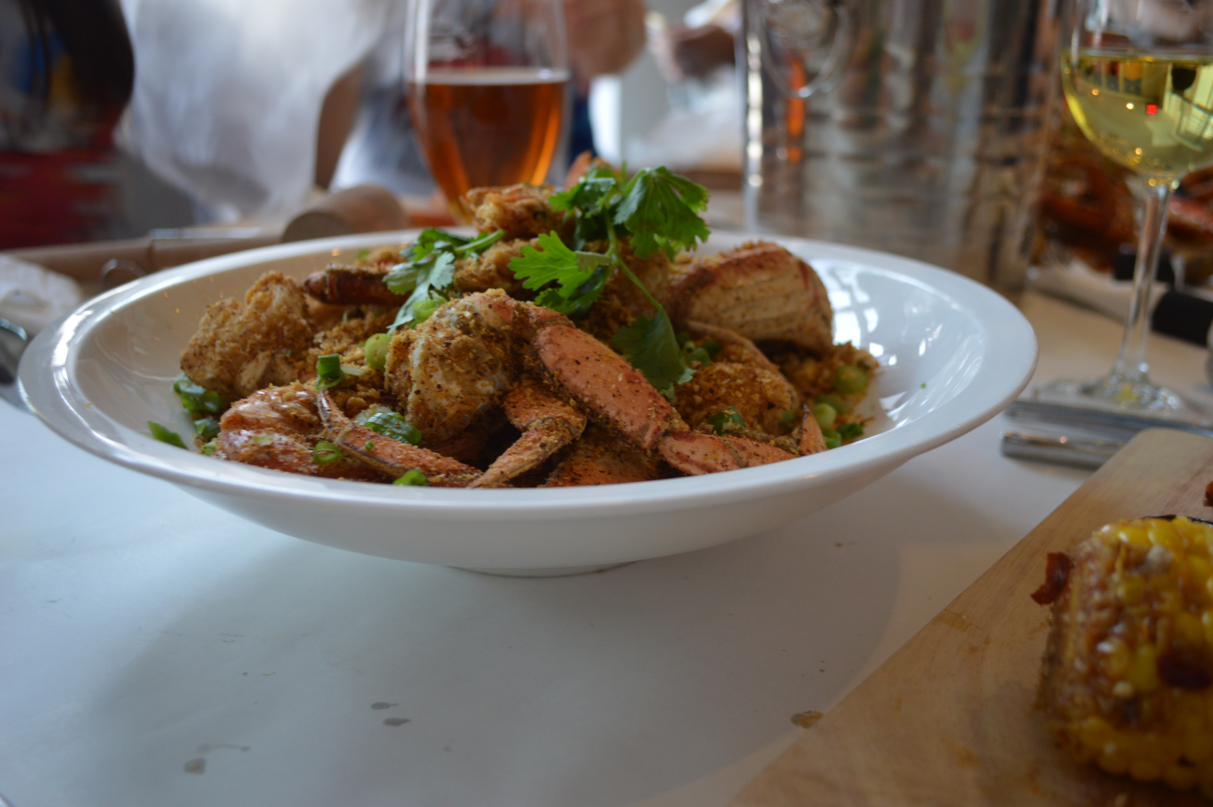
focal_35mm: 33
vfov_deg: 39.9
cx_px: 606
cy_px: 404
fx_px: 1111
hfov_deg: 57.3
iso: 400
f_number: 4
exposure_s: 1/25
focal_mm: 22
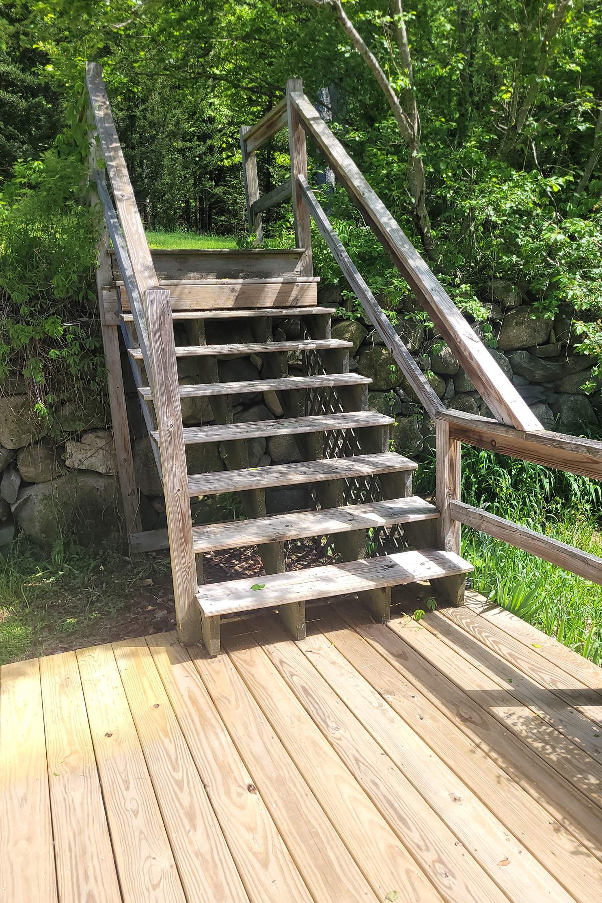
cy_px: 451
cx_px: 313
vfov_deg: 65.5
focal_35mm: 28
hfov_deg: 46.4
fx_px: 702
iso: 40
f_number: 1.8
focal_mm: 5.4
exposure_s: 1/705
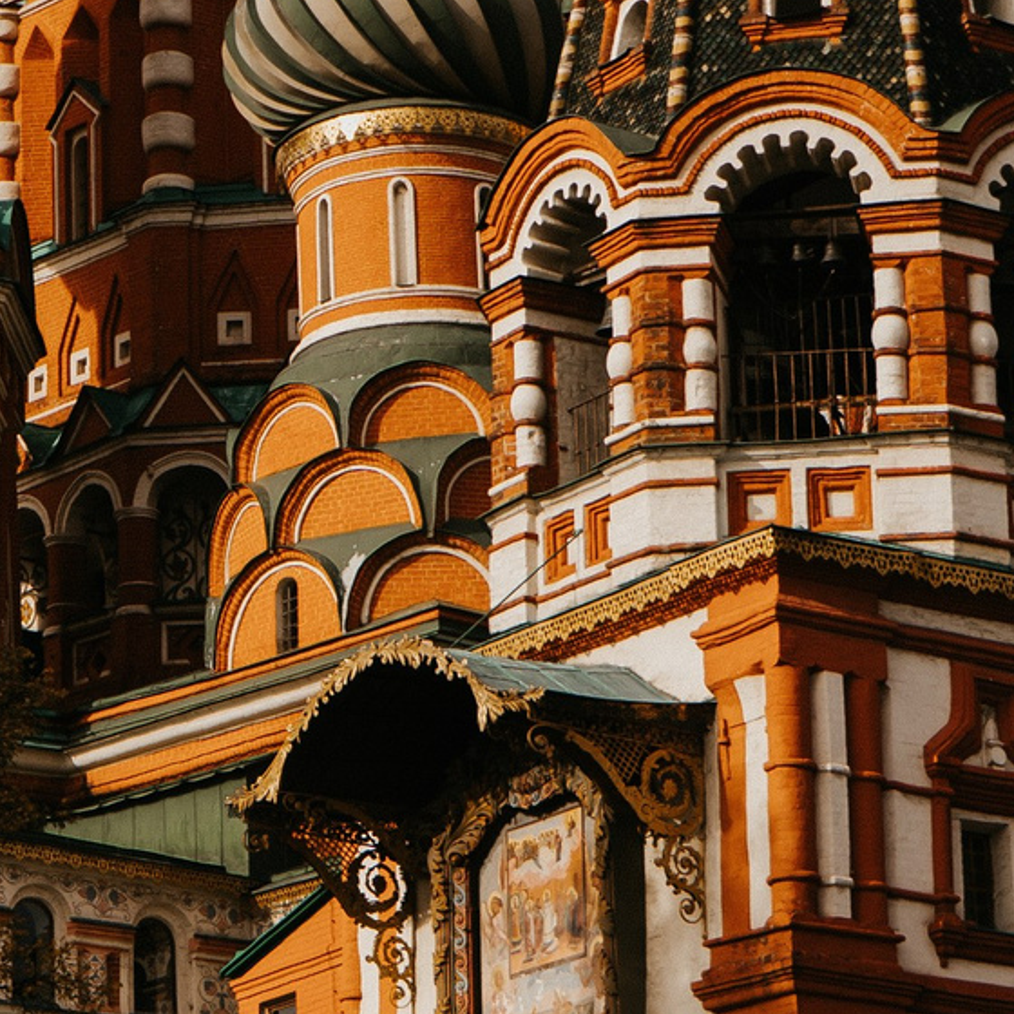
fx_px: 4573
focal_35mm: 138
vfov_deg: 12.6
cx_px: 36
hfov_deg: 12.5
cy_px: 171
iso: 100
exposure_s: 1/500
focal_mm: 35
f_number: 4
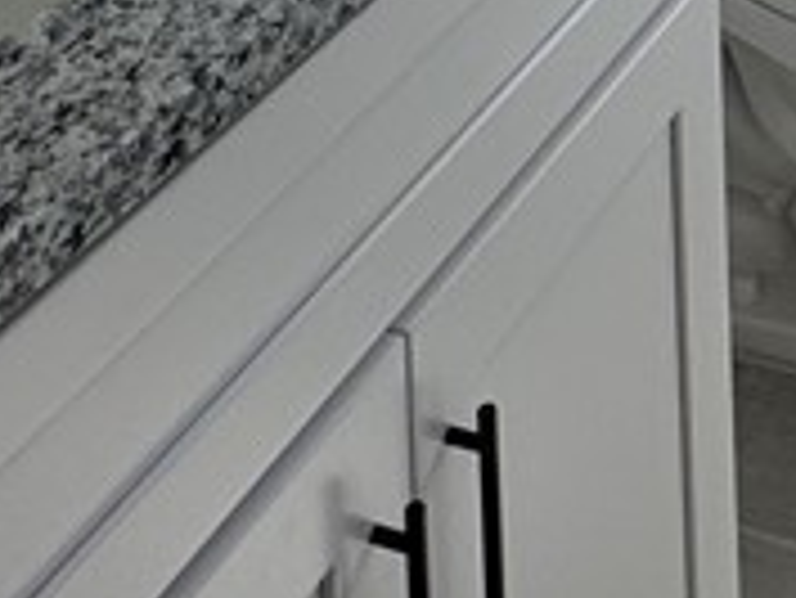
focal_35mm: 81
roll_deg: +1.9
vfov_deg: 12.6
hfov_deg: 23.0
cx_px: 823
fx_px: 1864
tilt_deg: -1.1
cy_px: -967
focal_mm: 2.22
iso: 40
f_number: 2.2
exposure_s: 1/311
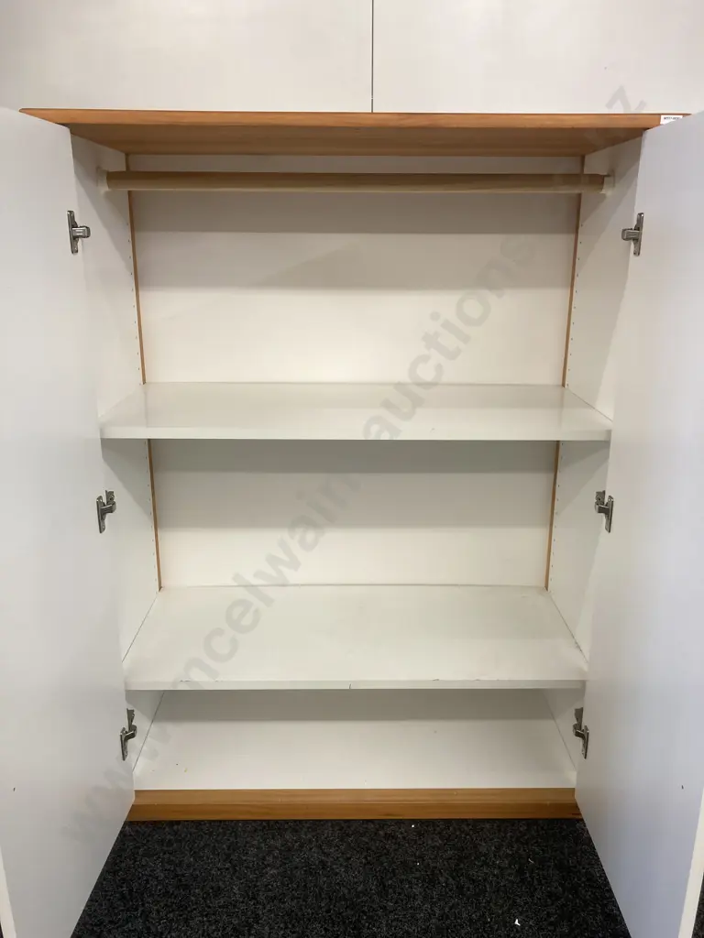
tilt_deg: -14.8
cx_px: 352
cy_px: 469
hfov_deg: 49.7
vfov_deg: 63.4
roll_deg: +1.1
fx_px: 759
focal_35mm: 28
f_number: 1.8
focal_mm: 3.99
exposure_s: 1/50
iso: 64
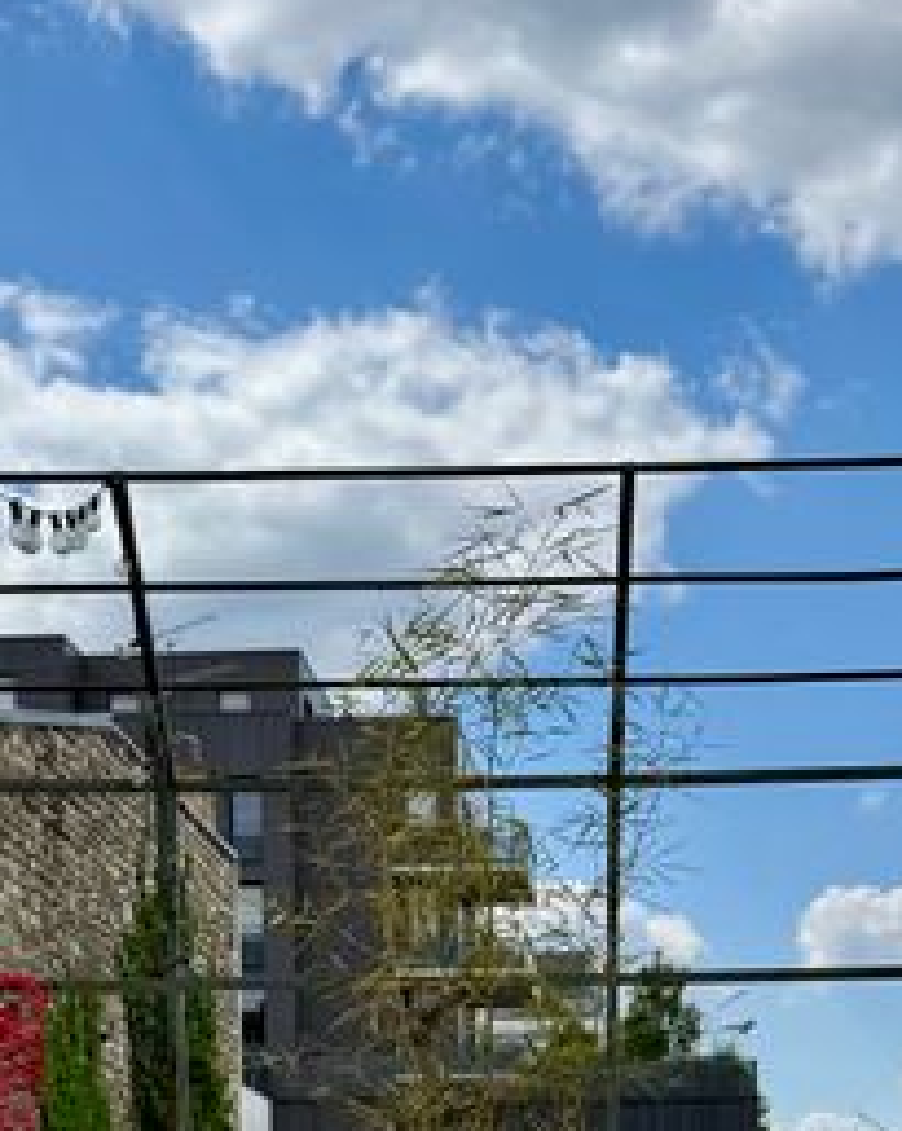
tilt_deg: -2.0
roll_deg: +1.1
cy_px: 1430
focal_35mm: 73
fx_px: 2440
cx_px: 510
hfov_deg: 20.9
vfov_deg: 23.4
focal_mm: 6.76
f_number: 1.78
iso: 80
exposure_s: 1/5348
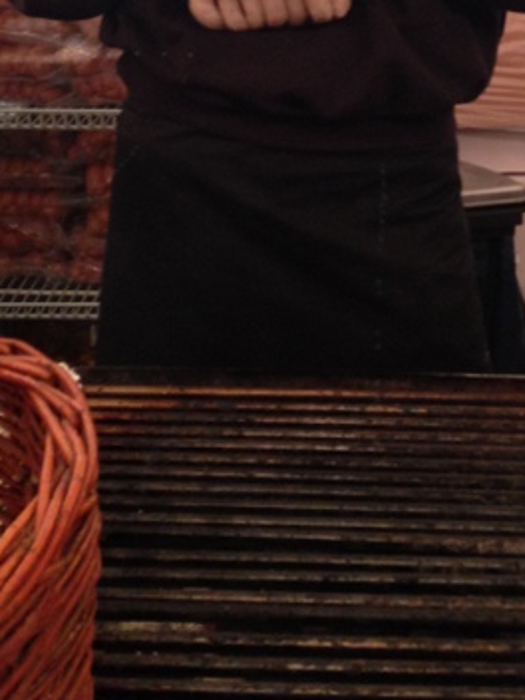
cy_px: -86
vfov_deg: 24.2
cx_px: 362
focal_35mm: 75
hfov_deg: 19.6
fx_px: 1517
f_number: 2.4
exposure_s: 1/20
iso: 200
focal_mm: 4.12
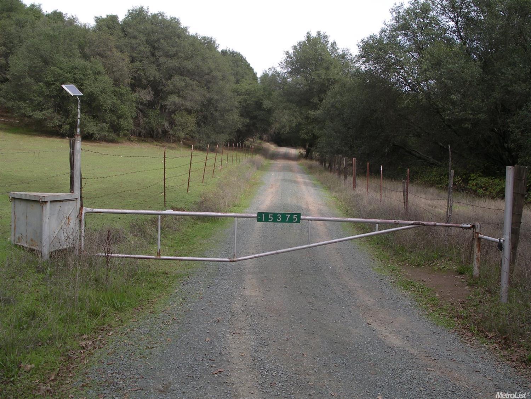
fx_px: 568
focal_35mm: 37
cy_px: 200
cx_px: 266
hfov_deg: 50.1
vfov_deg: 38.7
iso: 80
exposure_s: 1/200
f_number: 4
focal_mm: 7.8
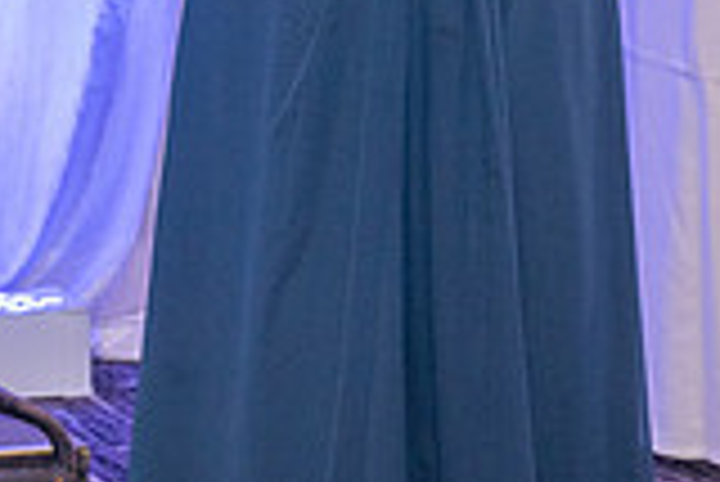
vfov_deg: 5.4
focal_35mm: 254
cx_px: 202
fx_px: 5084
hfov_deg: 8.1
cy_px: -273
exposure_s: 1/200
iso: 1600
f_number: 4
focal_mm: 70
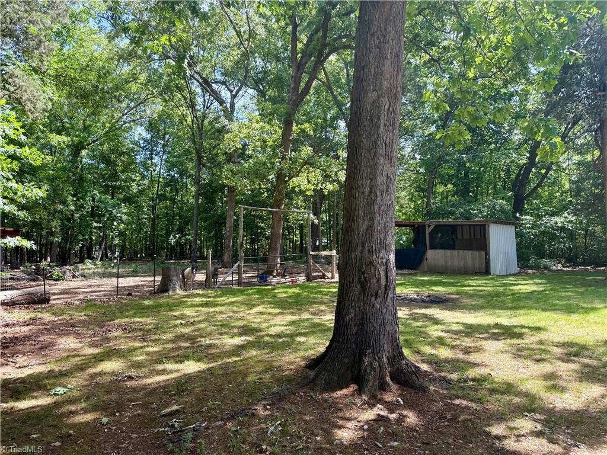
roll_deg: +1.7
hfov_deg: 71.6
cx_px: 304
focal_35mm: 24
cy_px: 228
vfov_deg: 56.8
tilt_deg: +4.9
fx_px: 421
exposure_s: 1/559
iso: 100
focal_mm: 6.76
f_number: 1.78
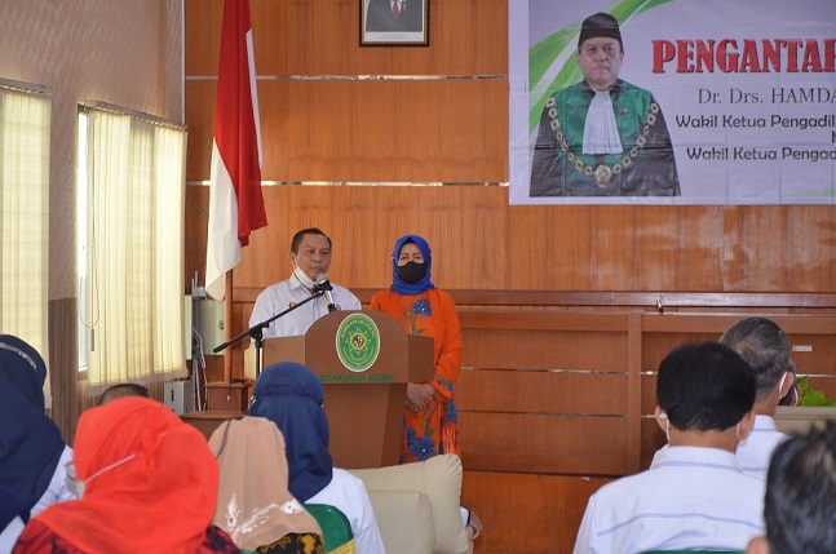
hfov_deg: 33.5
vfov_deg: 22.5
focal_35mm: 60
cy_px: 277
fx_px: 1391
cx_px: 418
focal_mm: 40
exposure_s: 1/60
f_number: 4.5
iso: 1600
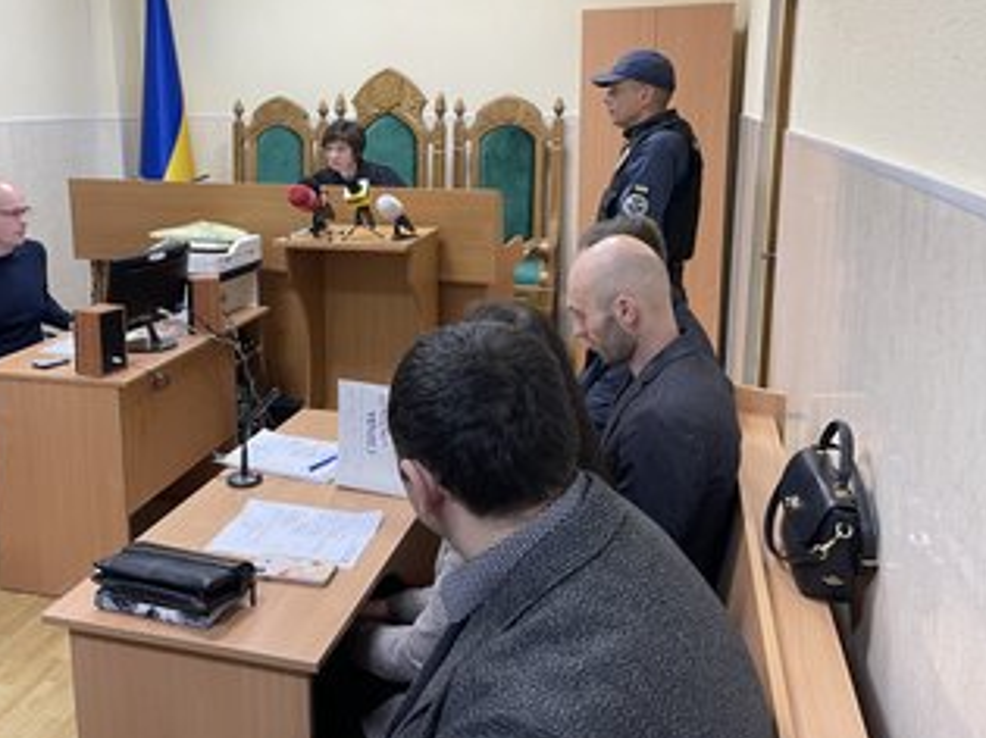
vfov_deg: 42.8
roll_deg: +0.8
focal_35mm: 33
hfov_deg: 54.9
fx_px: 940
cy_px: 303
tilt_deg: -11.1
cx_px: 388
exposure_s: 1/50
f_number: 1.6
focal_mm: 4.2
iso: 160
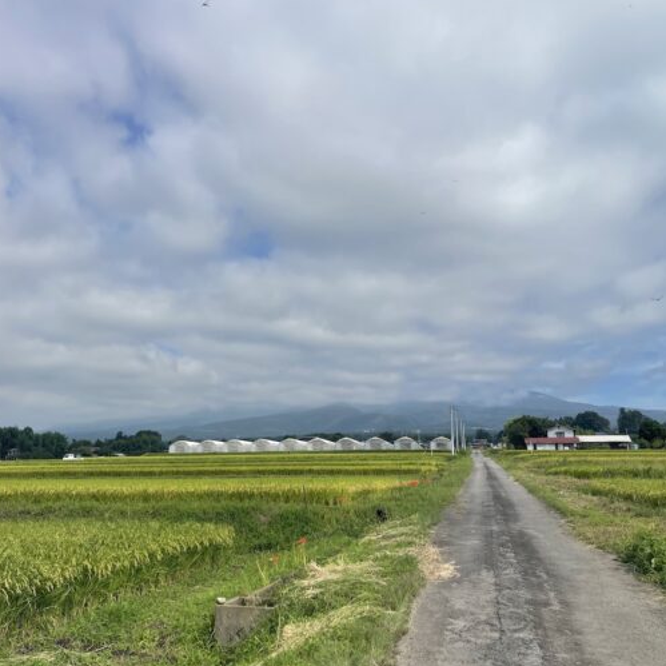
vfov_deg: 52.5
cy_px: 338
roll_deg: -0.6
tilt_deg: +10.6
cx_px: 330
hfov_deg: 52.5
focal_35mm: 31
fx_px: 675
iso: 32
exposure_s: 1/6579
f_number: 1.6
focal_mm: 5.1
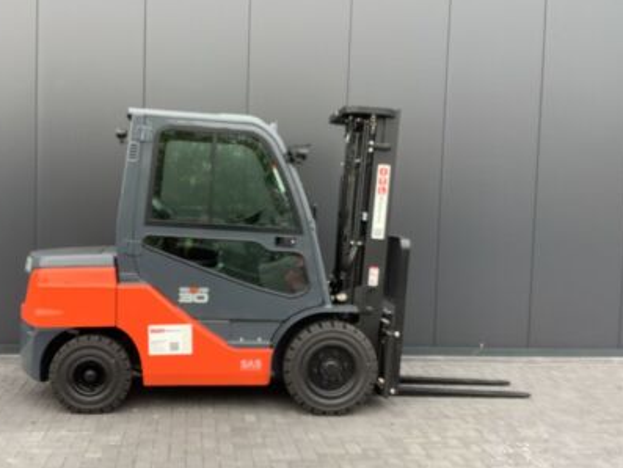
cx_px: 268
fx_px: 702
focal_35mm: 39
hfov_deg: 47.7
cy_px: 236
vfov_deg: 36.8
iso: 50
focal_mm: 3.3
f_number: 2.4
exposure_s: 1/120
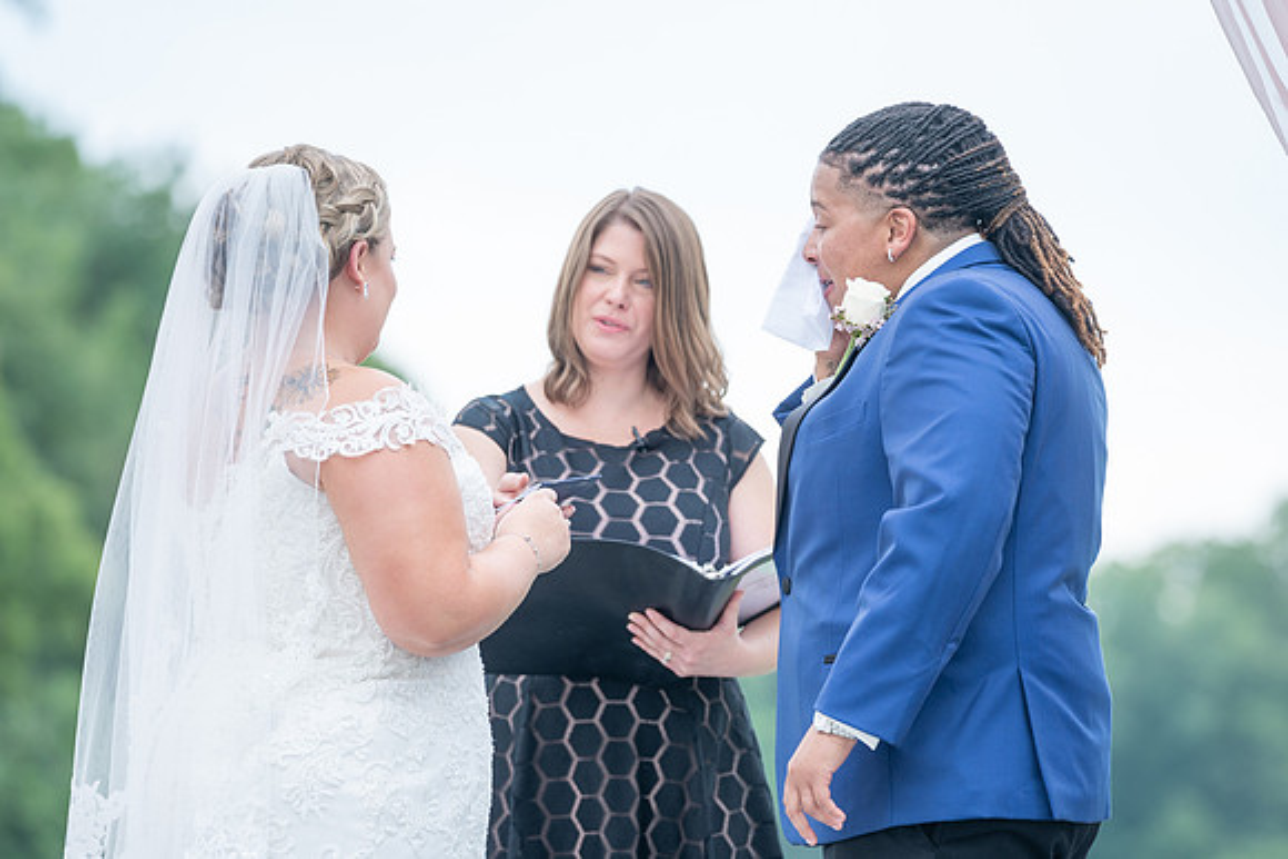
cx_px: 760
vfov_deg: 5.8
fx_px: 8413
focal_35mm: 235
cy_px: 460
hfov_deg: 8.8
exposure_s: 1/200
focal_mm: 198
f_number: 4
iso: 160
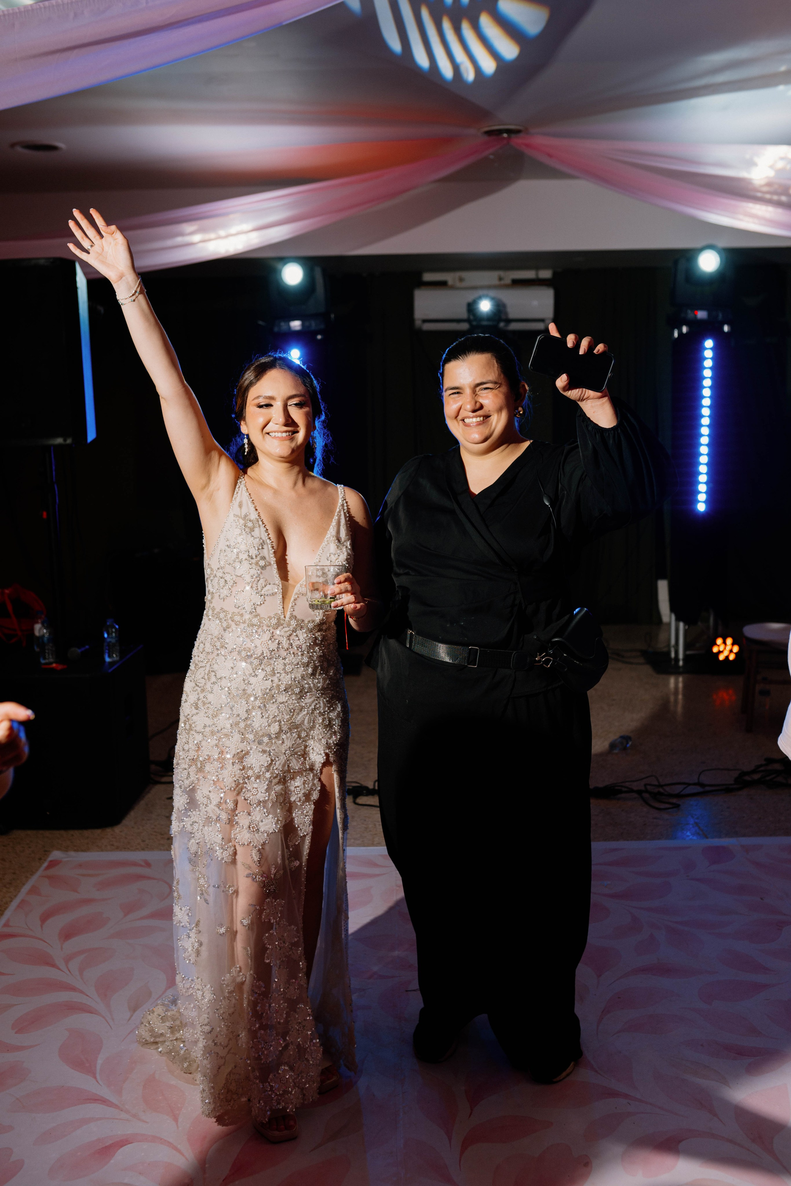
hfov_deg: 37.9
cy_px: 593
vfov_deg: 54.4
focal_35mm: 35
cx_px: 396
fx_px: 1153
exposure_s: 1/160
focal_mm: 35
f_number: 3.2
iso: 250
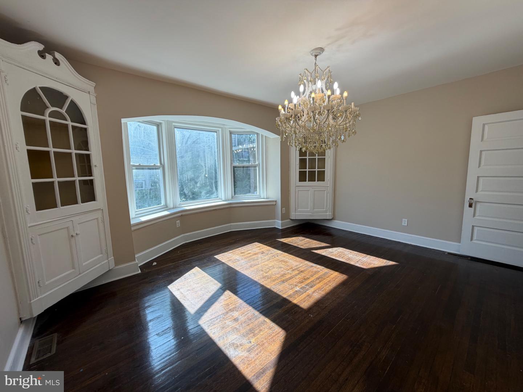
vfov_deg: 85.7
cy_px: 196
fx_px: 212
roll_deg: +1.8
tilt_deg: -7.5
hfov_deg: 102.1
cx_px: 262
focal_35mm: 14
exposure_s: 1/120
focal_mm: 2.22
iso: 25
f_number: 2.2
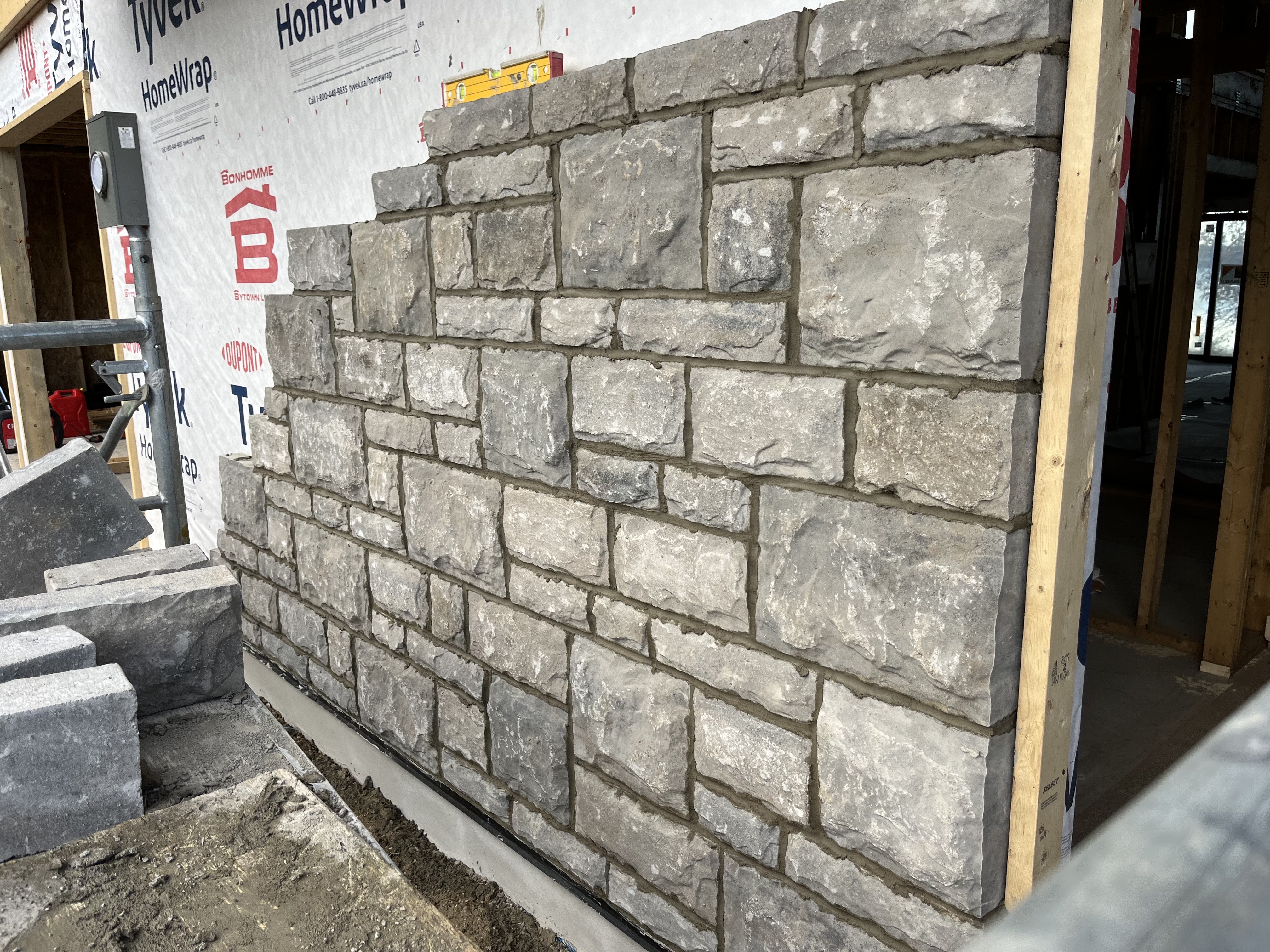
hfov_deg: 67.3
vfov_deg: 53.1
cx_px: 635
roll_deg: +1.6
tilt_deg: -12.4
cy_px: 476
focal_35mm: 26
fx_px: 954
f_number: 1.6
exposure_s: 1/563
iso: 50
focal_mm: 5.1
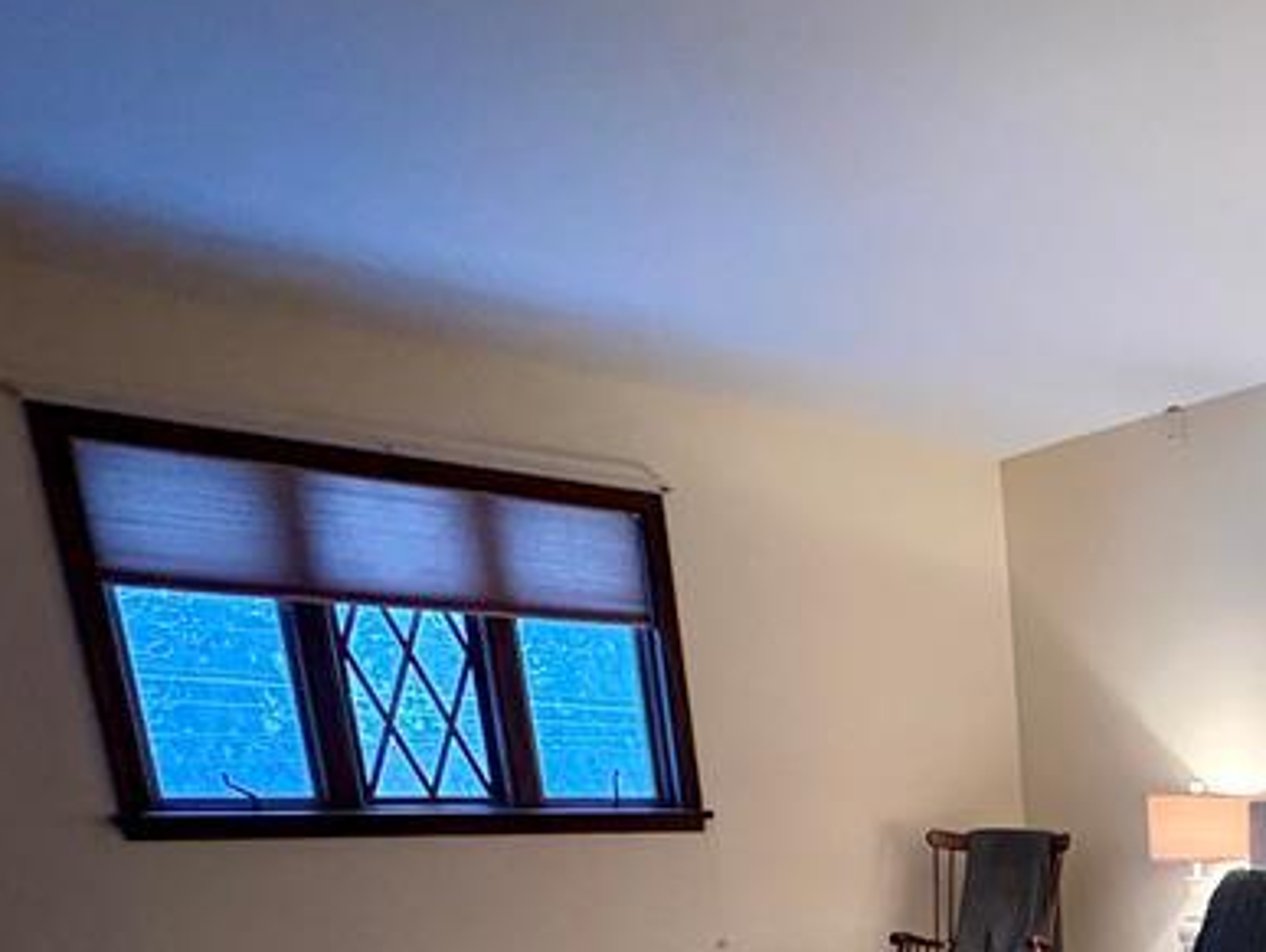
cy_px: 1116
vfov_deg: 32.6
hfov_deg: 38.5
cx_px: 1482
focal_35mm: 37
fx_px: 1354
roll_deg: -1.1
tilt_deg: -12.4
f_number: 2.2
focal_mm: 2.22
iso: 800
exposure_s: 1/40
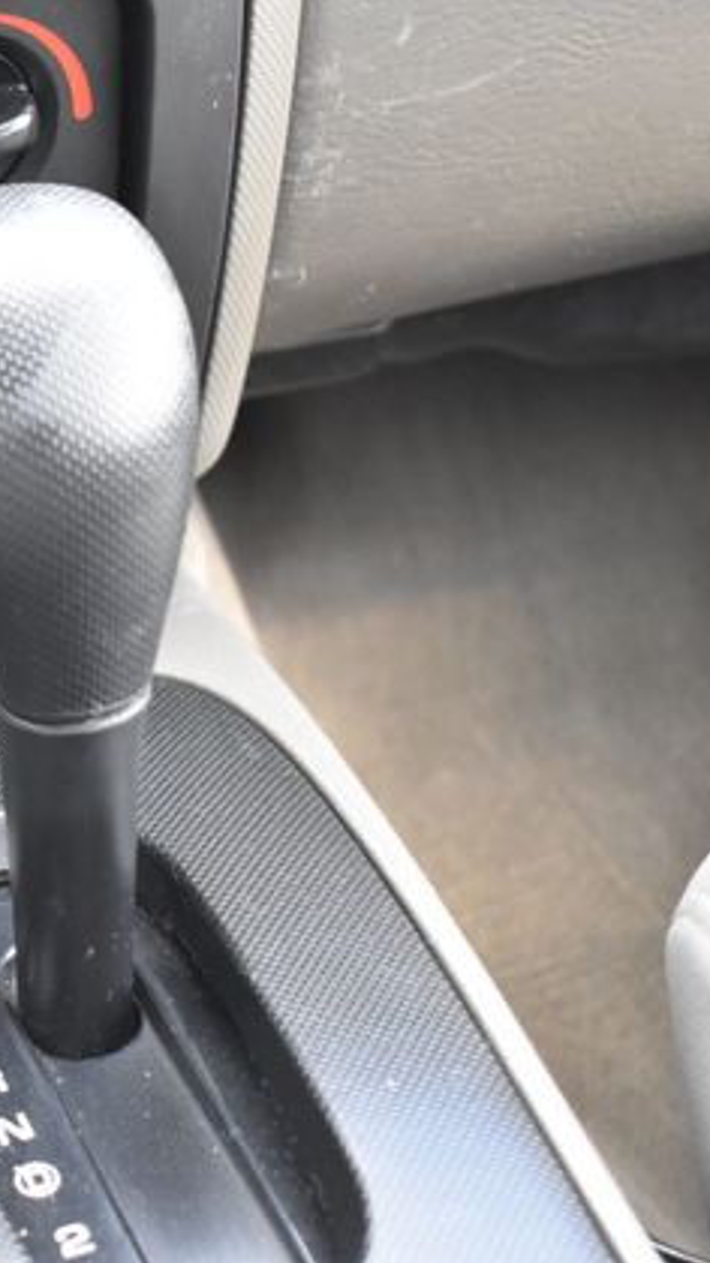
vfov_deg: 23.4
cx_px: -15
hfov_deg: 13.1
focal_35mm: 91
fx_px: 3048
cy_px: 632
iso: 2200
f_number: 4.8
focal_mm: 38
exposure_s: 1/125
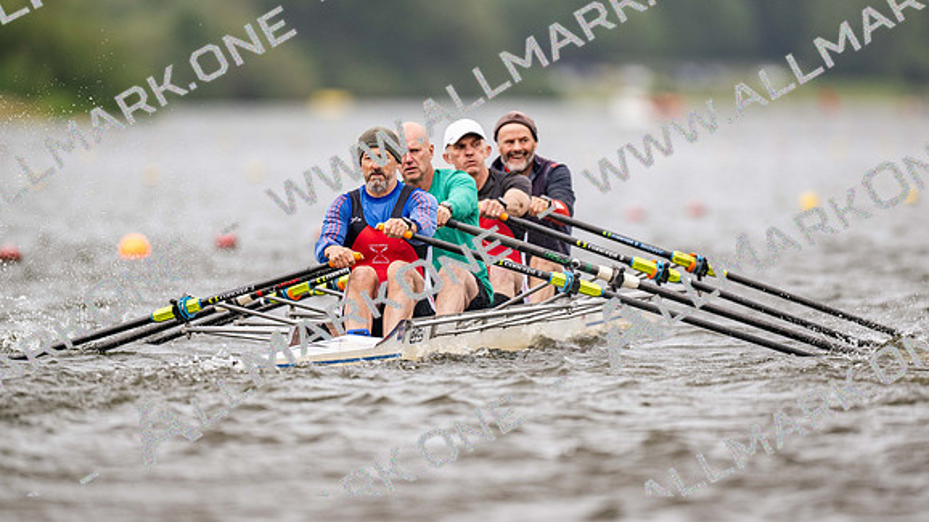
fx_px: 15542
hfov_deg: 3.4
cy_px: 221
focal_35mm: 631
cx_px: 464
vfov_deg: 1.9
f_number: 4
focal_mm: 600
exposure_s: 1/2500
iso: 450
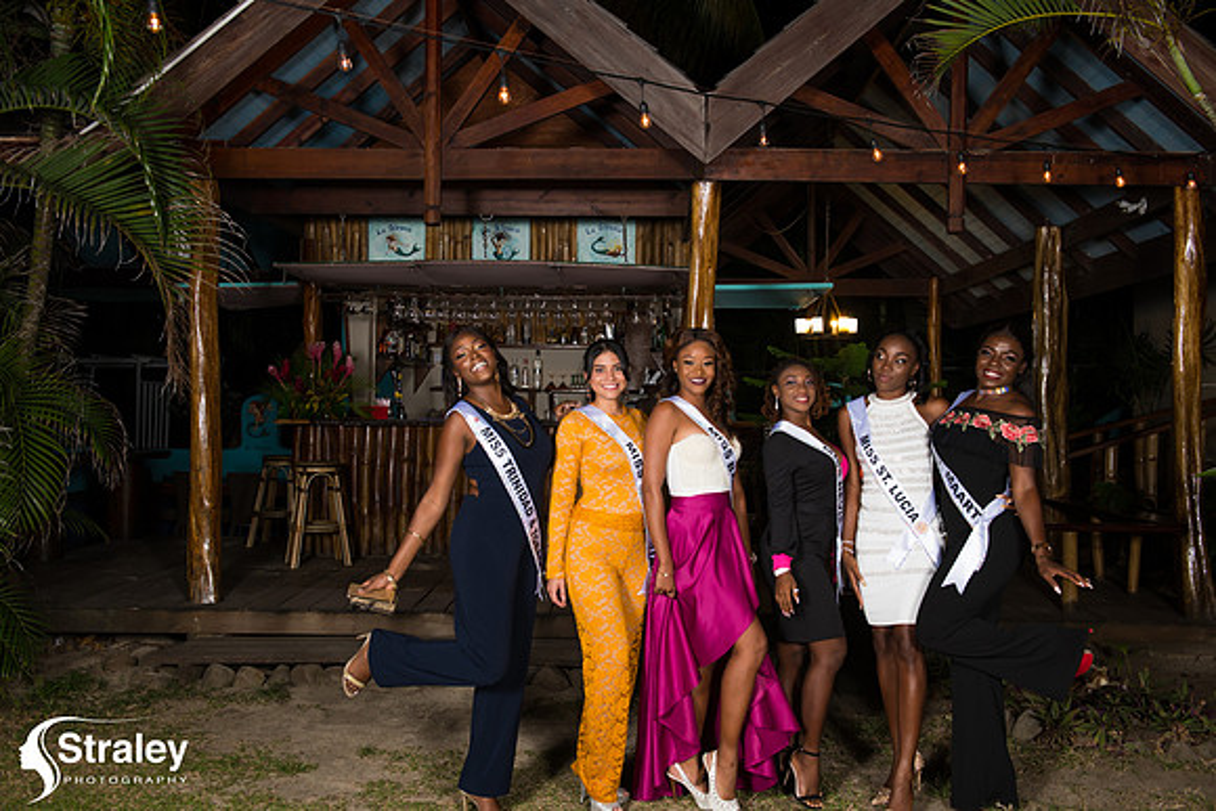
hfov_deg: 58.7
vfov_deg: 41.1
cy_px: 406
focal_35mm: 32
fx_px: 1081
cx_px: 608
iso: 500
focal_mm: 32
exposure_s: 1/80
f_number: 5.6
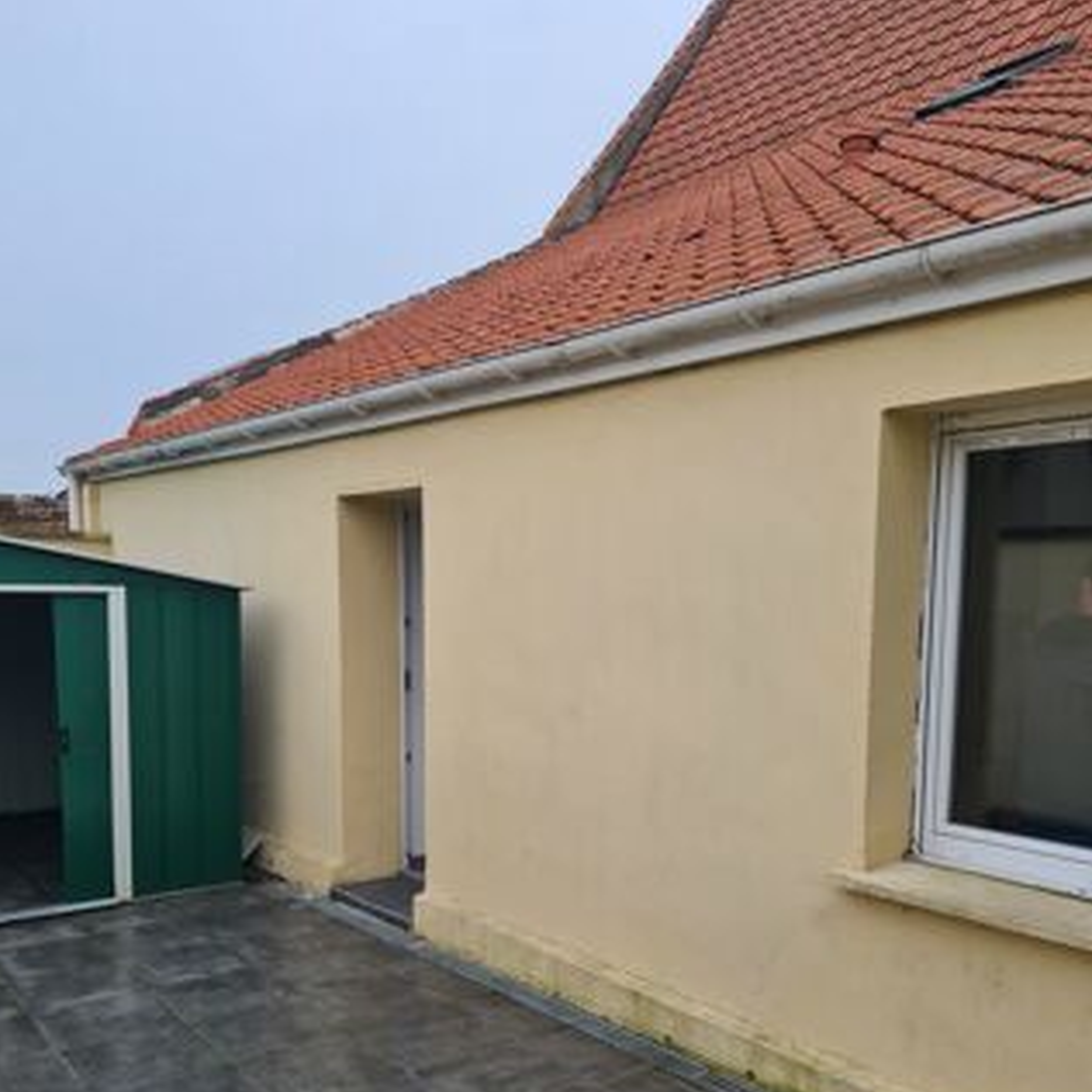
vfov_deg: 51.8
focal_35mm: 31
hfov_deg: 52.5
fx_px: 1106
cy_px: 707
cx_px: 543
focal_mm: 5.4
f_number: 1.8
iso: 50
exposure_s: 1/1128
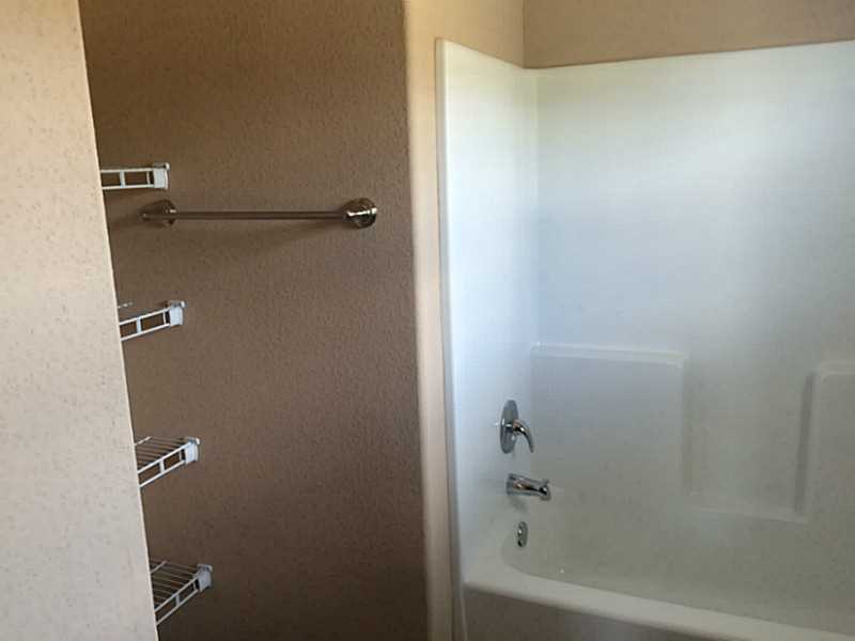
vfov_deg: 48.2
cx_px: 428
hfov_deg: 61.7
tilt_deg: -12.1
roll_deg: +2.0
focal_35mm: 29
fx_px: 716
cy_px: 320
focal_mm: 4.15
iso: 100
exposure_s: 1/30
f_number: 2.2
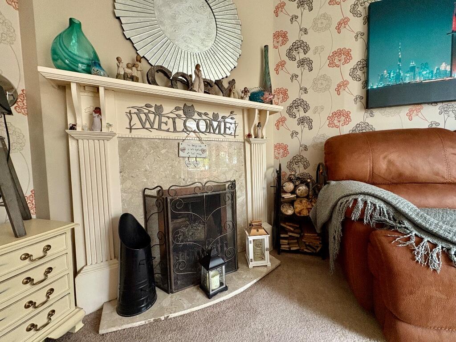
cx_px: 228
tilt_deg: -2.0
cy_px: 171
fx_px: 184
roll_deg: +0.8
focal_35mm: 14
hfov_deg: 102.1
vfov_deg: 85.7
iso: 320
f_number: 2.2
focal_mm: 2.22
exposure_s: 1/60
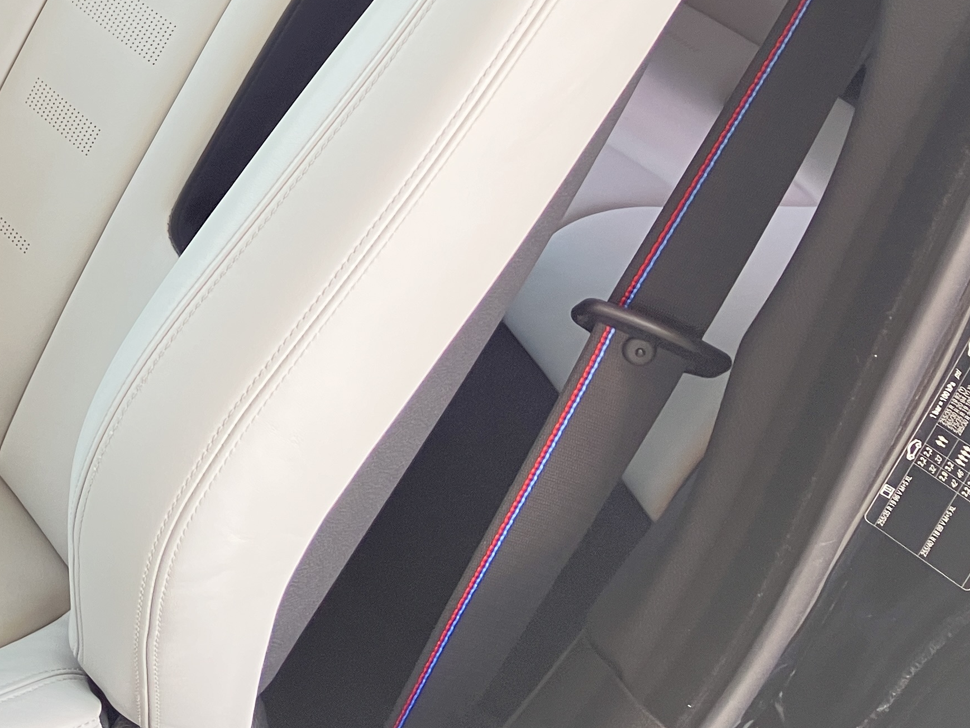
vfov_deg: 21.6
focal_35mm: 65
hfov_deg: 26.9
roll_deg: -3.1
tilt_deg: -31.6
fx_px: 1822
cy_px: -48
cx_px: -149
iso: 64
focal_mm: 3.99
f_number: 1.8
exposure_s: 1/50
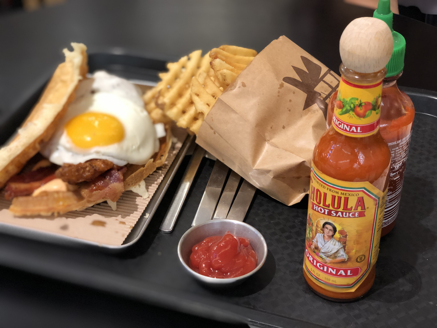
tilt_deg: -38.2
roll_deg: +1.4
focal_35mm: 52
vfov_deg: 28.0
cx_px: 218
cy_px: 164
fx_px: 656
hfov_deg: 36.8
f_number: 2.4
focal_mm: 6
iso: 125
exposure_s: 1/30
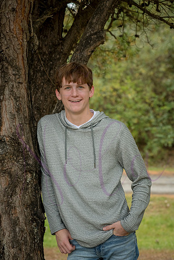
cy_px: 130
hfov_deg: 13.0
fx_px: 761
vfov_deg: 19.5
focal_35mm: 105
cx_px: 87
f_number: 5.6
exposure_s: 1/400
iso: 800
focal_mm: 105
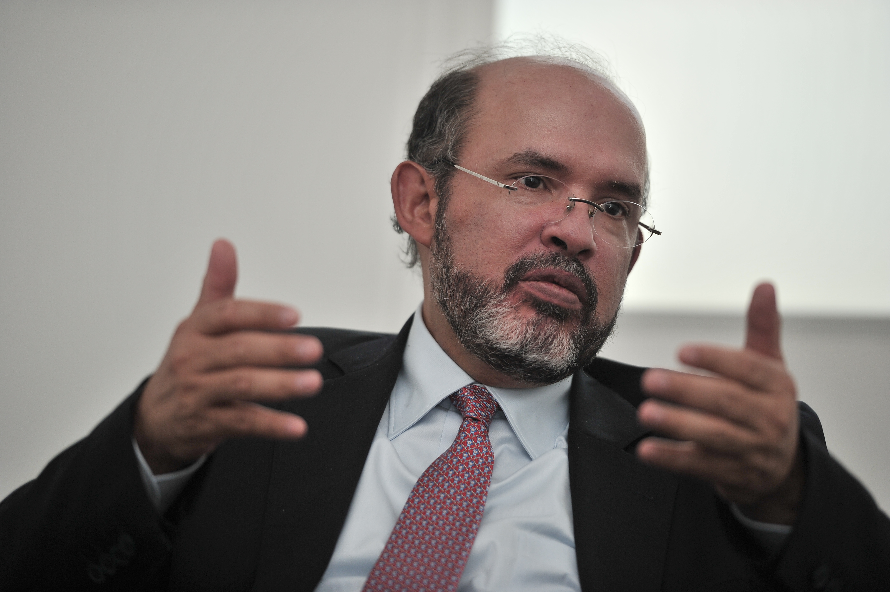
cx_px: 445
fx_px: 4941
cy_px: 296
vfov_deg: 6.9
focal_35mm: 200
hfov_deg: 10.3
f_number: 2.8
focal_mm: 200
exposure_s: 1/2000
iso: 640
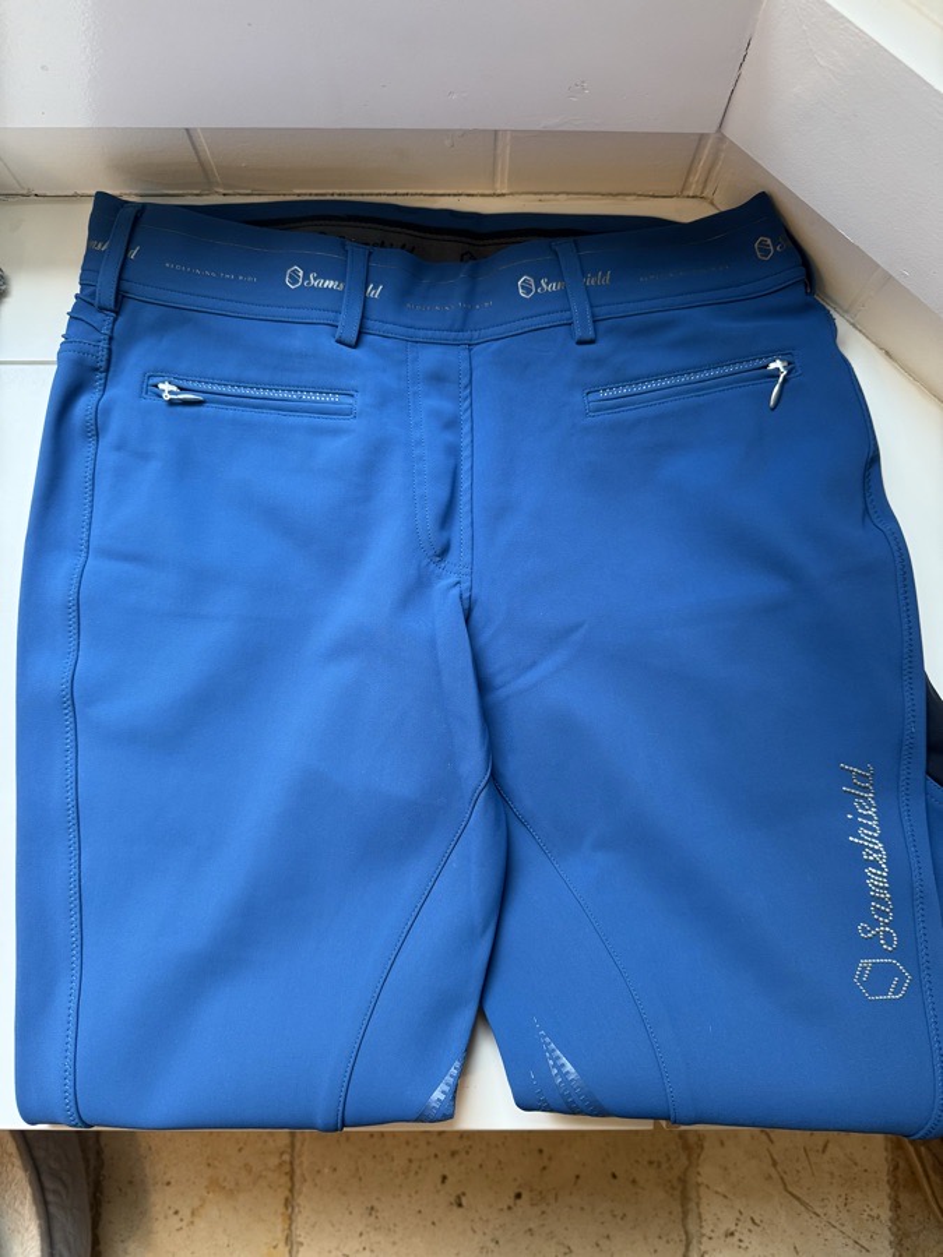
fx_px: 872
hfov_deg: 56.8
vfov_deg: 71.6
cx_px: 472
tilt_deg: -79.6
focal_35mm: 24
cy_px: 628
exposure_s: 1/120
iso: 200
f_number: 1.78
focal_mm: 6.76
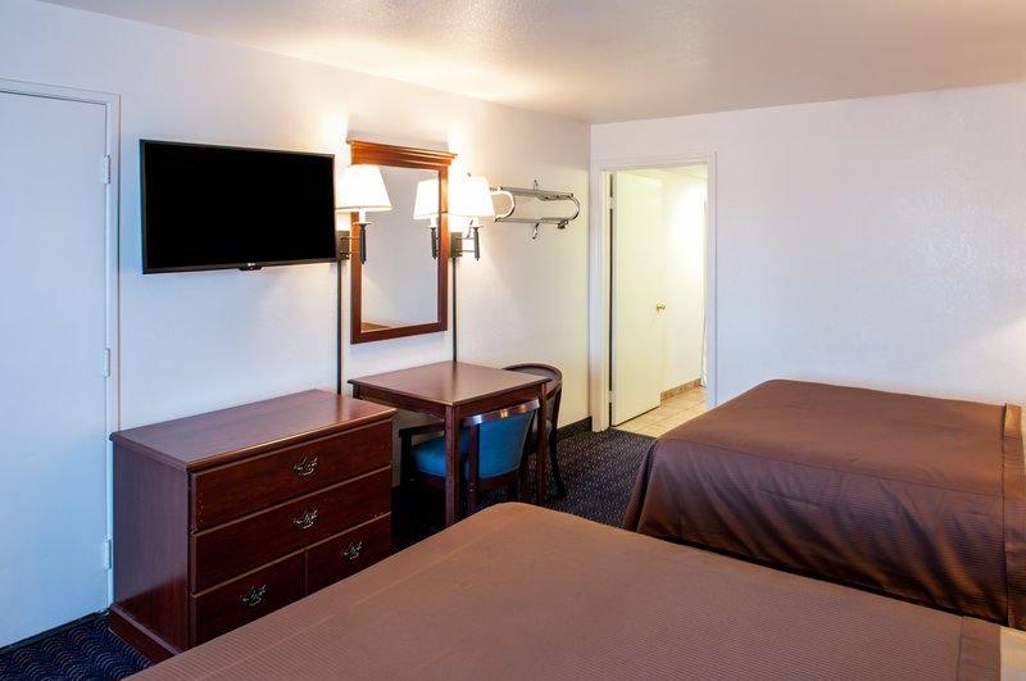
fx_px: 640
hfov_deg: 77.4
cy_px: 340
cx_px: 513
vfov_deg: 56.0
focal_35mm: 22
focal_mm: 15
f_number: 8
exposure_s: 1/1.25
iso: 100
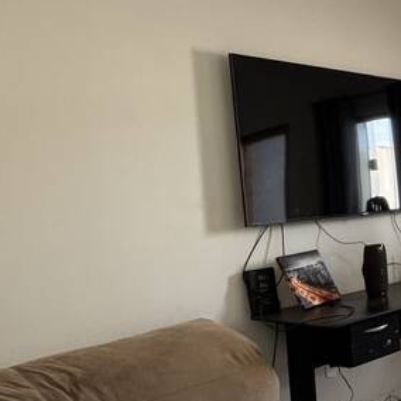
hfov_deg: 27.5
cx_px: 568
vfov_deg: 36.1
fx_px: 616
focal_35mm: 47
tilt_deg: -2.5
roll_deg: +4.7
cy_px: 202
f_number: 2.2
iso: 200
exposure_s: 1/99
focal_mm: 2.22
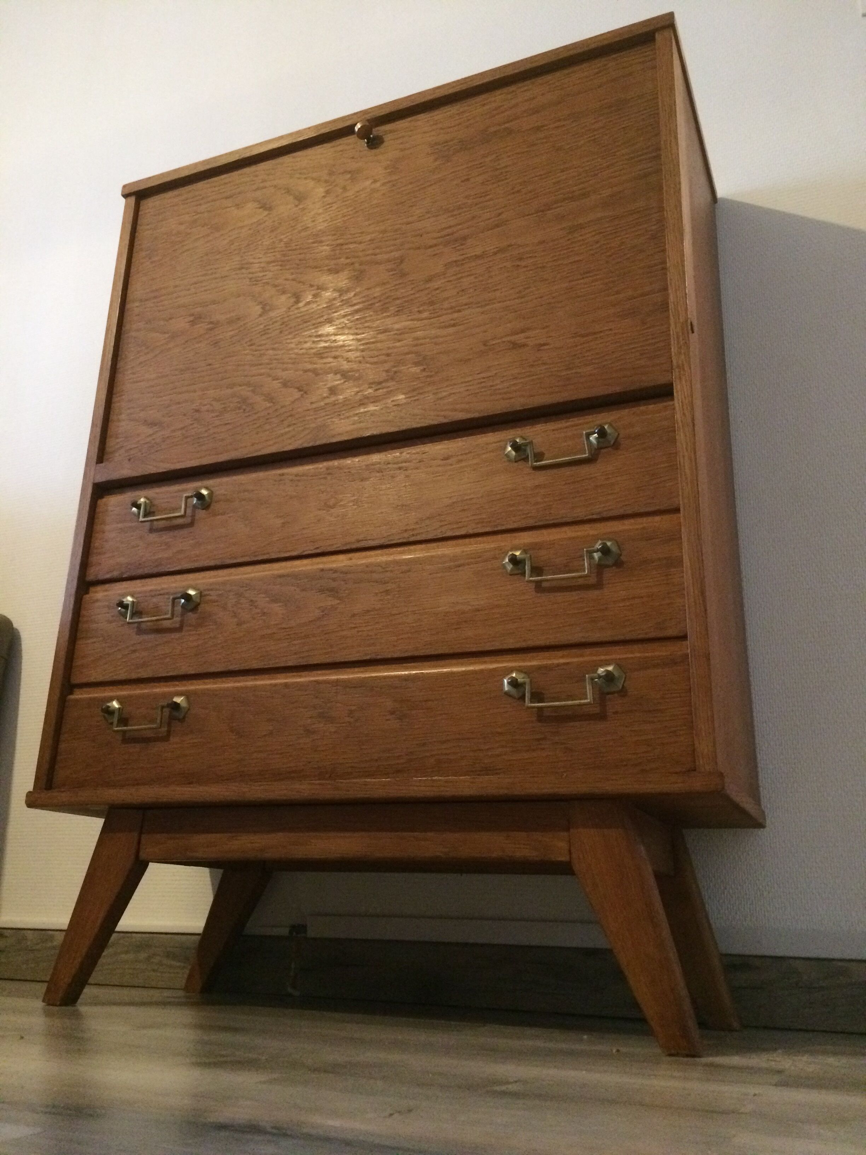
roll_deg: -0.6
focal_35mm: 29
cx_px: 433
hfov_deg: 48.2
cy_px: 578
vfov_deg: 61.7
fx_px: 967
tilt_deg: +15.5
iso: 400
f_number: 2.2
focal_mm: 4.15
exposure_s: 1/17
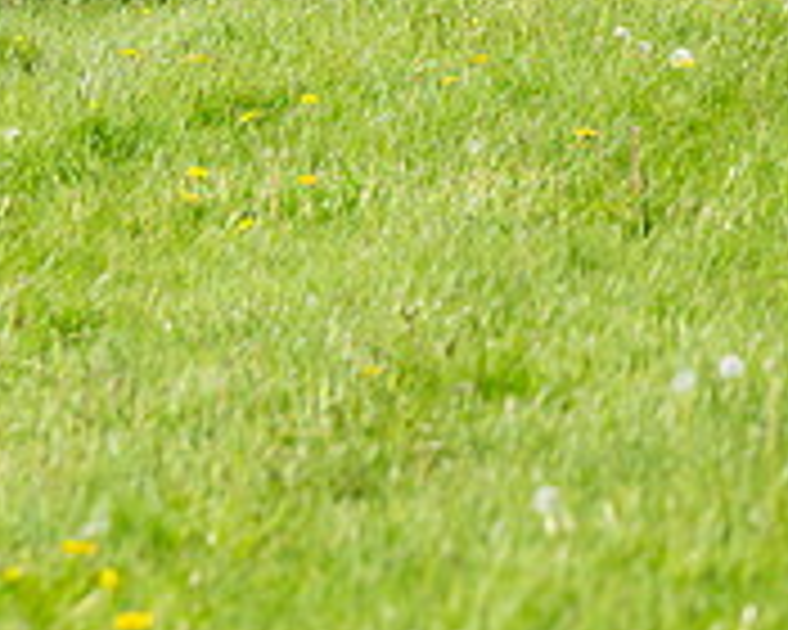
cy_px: -374
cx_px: -337
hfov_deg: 3.1
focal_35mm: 616
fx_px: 14366
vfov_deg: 2.5
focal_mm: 170
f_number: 4
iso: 400
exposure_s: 1/2500
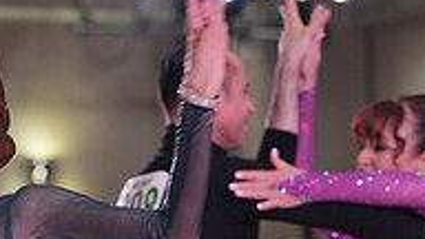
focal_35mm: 294
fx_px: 3313
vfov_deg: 4.1
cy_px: 547
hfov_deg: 7.3
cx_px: 32
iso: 1600
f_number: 4
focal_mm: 93
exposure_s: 1/500
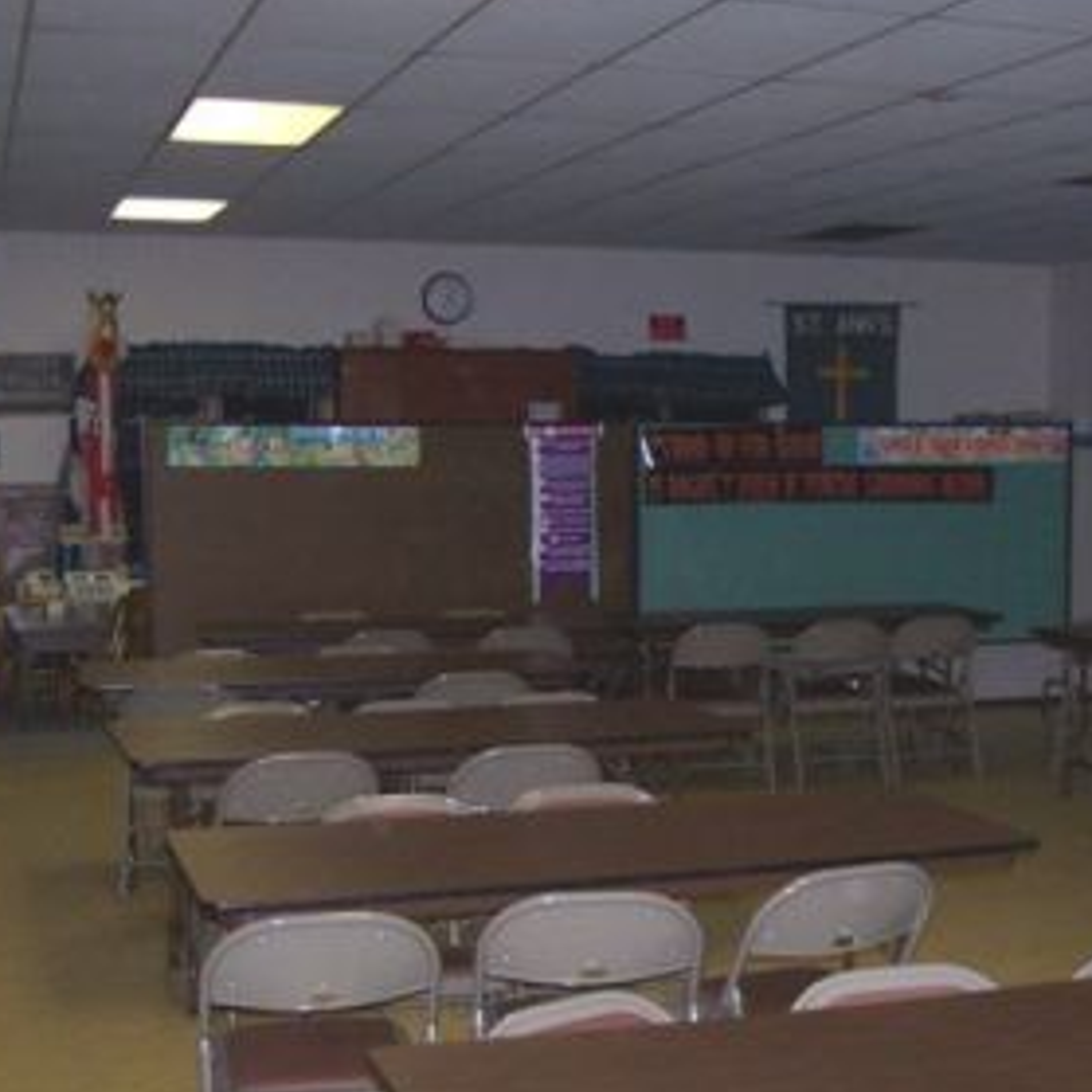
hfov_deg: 30.2
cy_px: 663
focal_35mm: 56
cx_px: 793
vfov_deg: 30.5
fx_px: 1999
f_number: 2.8
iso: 140
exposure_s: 1/60
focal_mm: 6.3
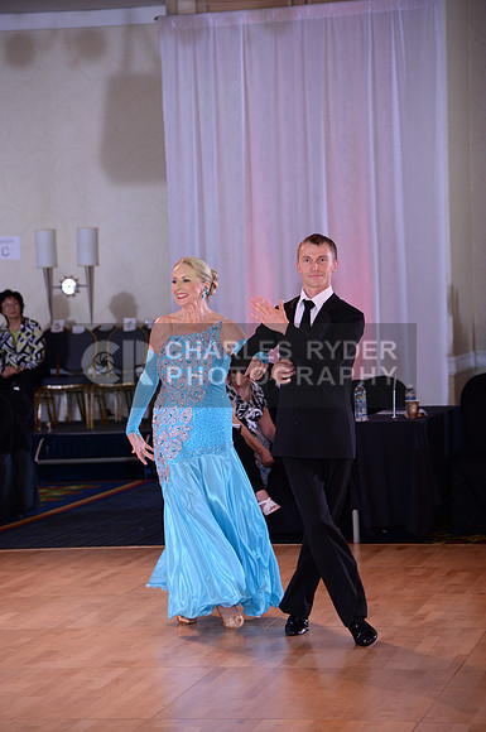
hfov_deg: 13.0
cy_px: 366
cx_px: 243
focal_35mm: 105
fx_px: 2132
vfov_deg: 19.5
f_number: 4.5
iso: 1250
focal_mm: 105
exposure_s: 1/250
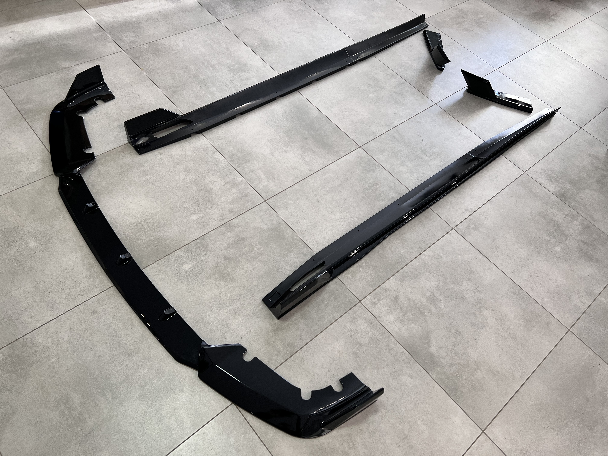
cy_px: 228
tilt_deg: -54.8
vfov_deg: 53.1
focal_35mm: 26
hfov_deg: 67.3
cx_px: 304
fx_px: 457
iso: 100
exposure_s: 1/121
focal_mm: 5.7
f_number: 1.5
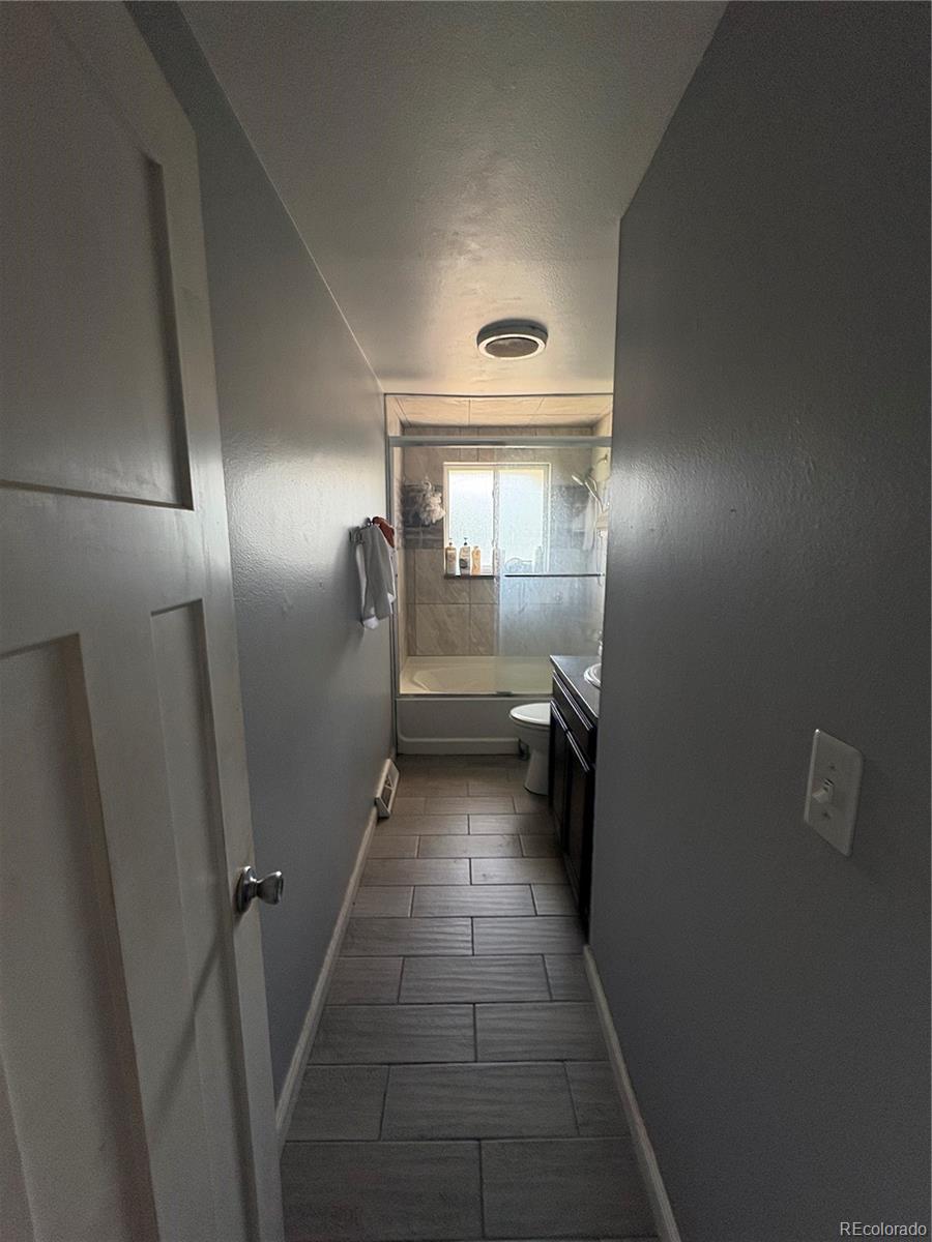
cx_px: 466
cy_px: 621
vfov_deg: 102.1
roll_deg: -0.3
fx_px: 503
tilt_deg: -7.8
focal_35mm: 14
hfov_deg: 85.7
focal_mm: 2.22
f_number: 2.2
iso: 250
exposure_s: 1/99
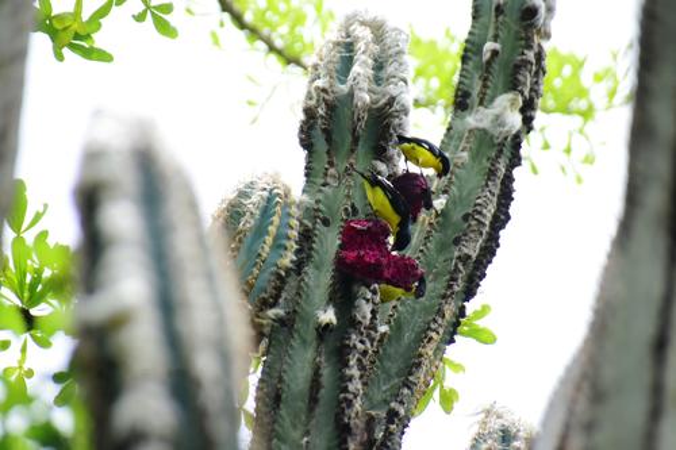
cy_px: 225
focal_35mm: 450
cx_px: 338
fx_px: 8447
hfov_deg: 4.6
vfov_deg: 3.1
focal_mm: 300
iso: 640
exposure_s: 1/1000
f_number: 6.3
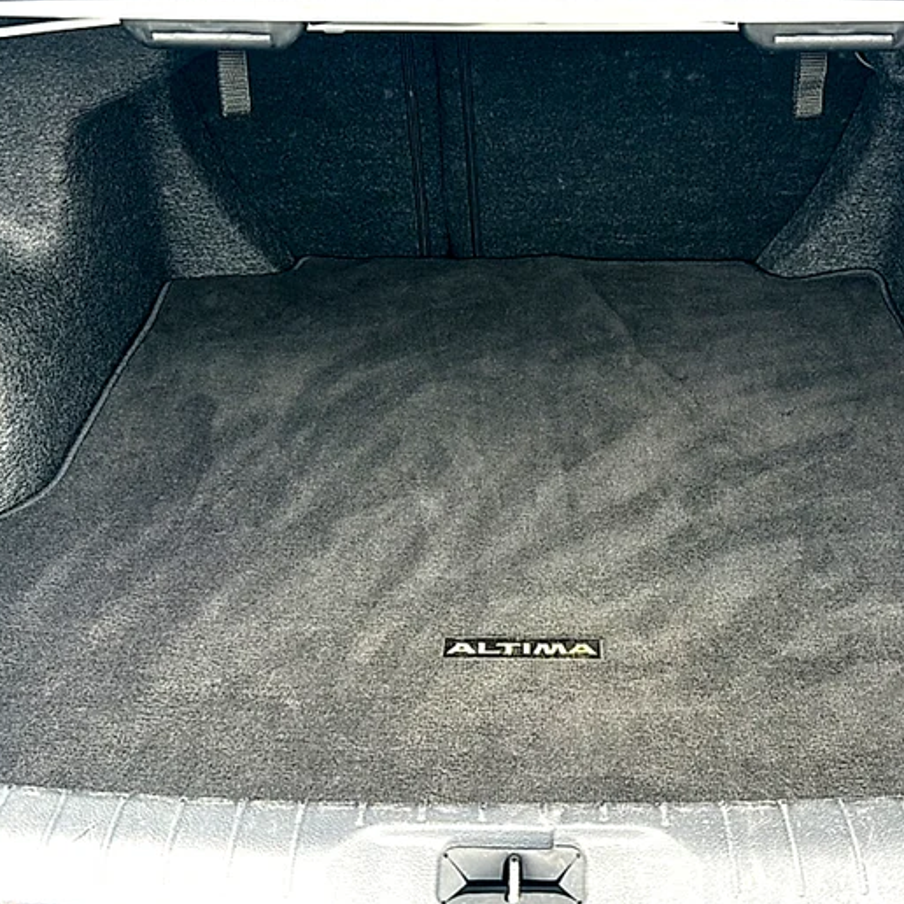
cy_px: 448
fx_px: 886
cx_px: 531
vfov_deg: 54.0
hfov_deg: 53.7
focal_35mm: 30
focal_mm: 6.86
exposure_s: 1/251
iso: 100
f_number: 1.78
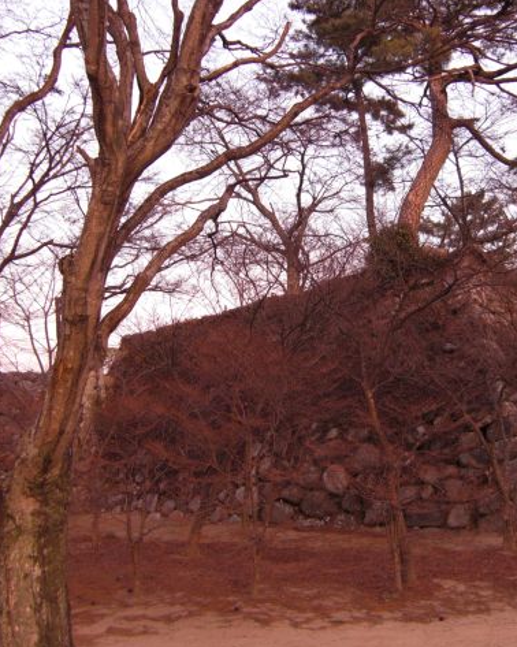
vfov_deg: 49.1
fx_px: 708
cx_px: 320
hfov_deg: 39.9
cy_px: 324
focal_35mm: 37
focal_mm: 4.9
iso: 50
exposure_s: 1/125
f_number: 2.6
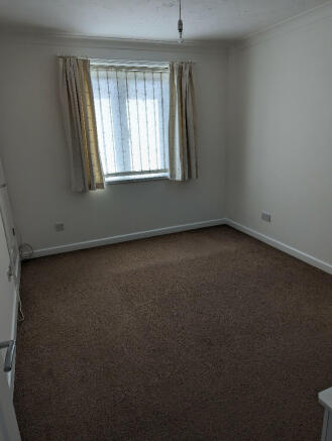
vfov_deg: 71.5
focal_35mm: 24
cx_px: 166
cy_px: 220
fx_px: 306
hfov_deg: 56.9
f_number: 1.85
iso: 44
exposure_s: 1/282
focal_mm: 6.81
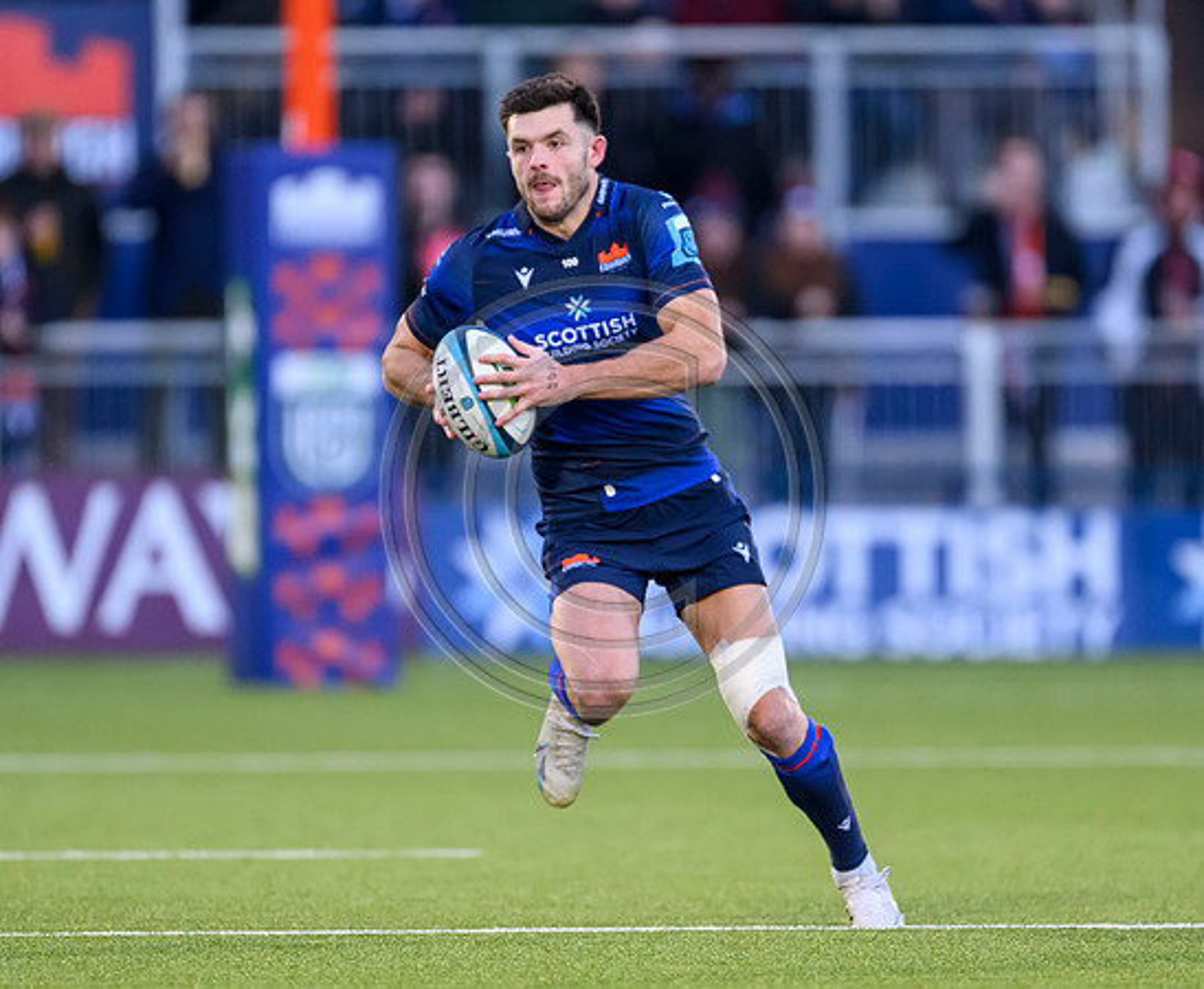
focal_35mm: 869
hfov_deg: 2.2
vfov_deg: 1.8
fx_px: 31290
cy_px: 500
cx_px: 731
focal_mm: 560
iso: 4000
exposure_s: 1/1000
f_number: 4
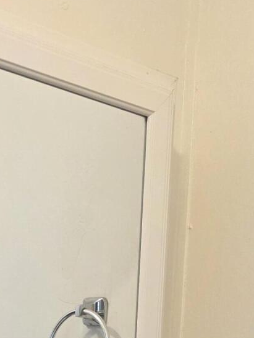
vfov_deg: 19.4
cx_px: 100
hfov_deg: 17.6
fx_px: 822
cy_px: 549
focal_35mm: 84
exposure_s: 1/120
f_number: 1.7
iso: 320
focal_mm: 6.3
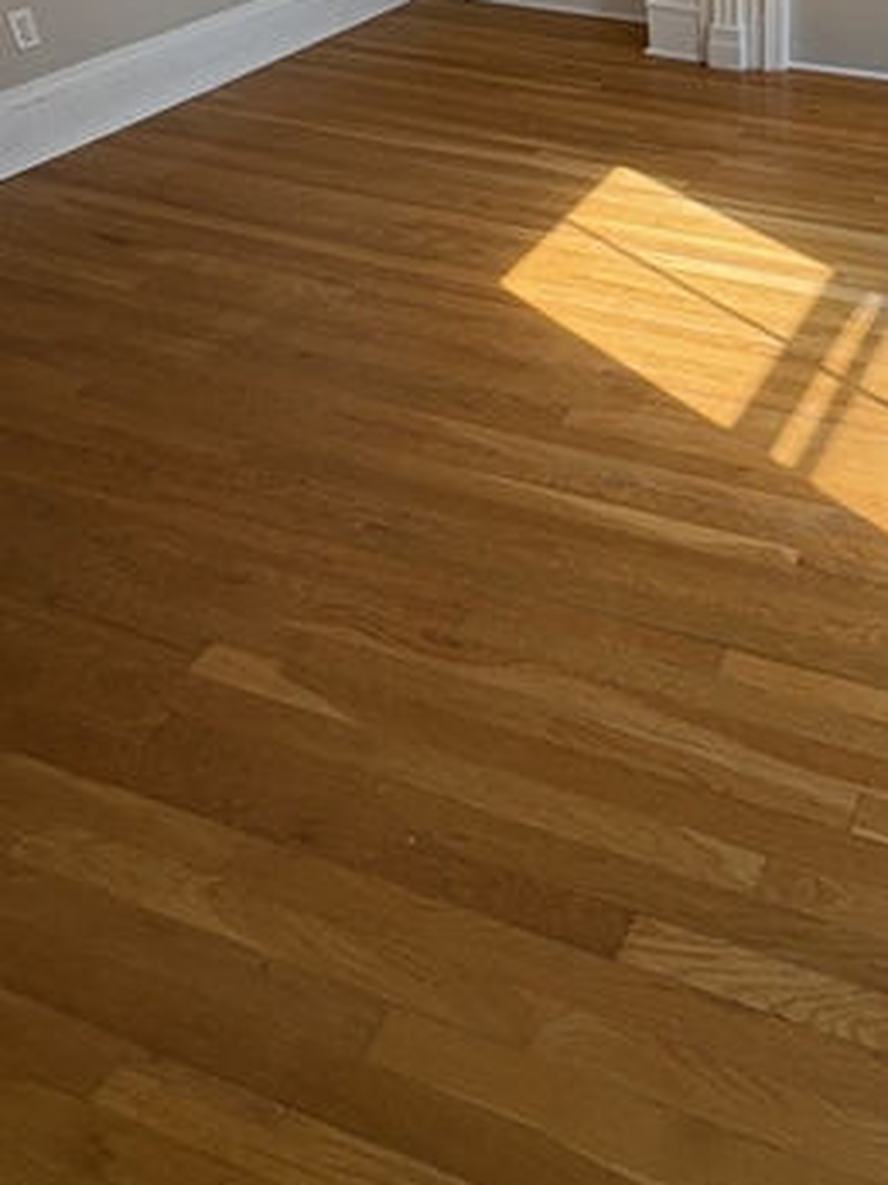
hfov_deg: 40.2
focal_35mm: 31
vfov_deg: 52.2
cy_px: 143
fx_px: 1061
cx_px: 874
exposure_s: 1/220
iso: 40
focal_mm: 2.22
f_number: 2.2
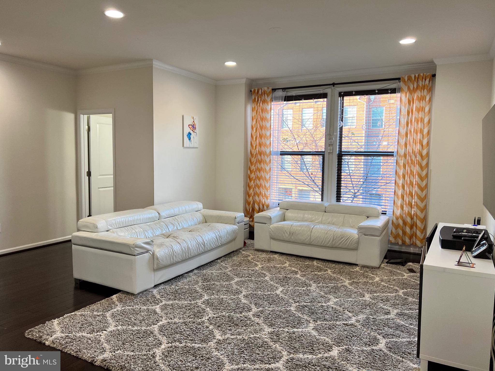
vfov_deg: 53.1
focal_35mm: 26
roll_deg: -1.3
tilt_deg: -5.0
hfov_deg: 67.3
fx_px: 372
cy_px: 186
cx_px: 248
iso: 100
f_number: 1.5
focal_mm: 5.7
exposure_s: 1/120
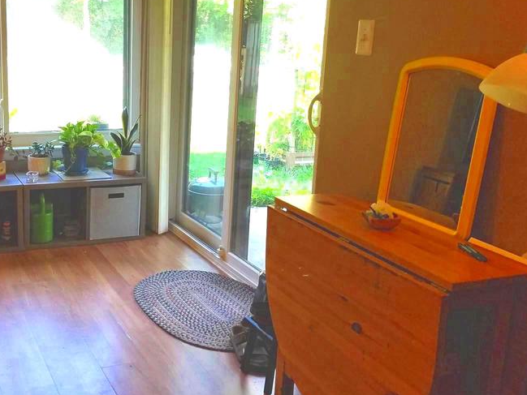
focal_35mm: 41
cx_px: 188
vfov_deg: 34.9
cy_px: 144
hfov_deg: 45.3
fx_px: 624
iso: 80
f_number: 1.7
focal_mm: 4.2
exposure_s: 1/120
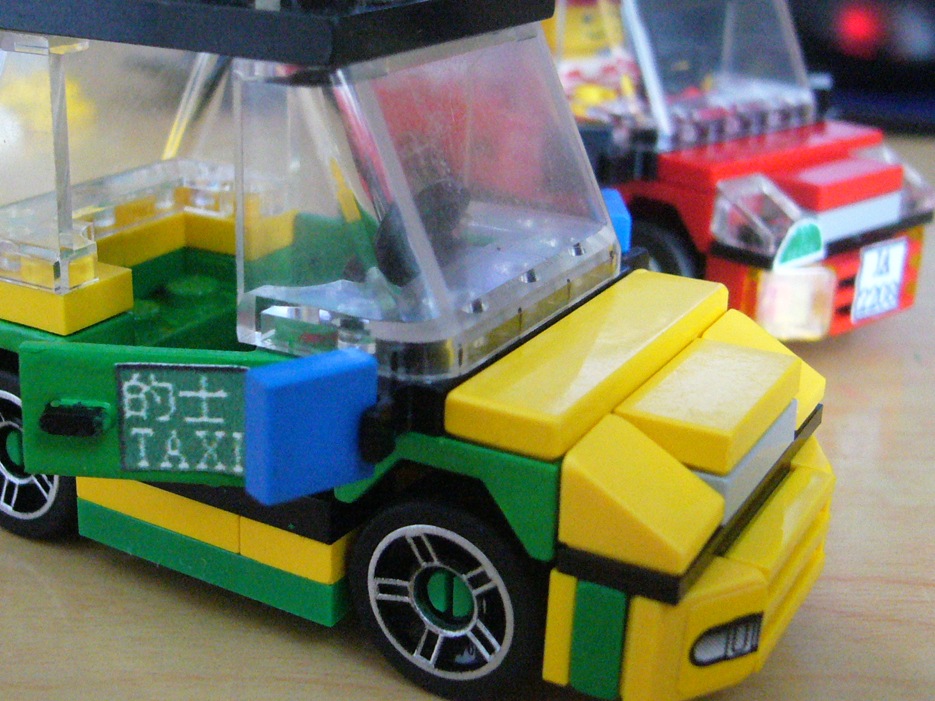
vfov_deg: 29.6
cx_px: 342
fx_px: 1323
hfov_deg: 38.6
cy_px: 264
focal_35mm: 49
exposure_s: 1/15
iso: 400
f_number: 2.8
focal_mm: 5.8
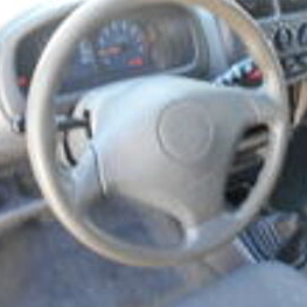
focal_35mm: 42
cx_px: 198
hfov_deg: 39.7
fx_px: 421
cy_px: 140
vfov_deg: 40.0
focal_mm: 4.6
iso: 250
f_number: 3.2
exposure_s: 1/30
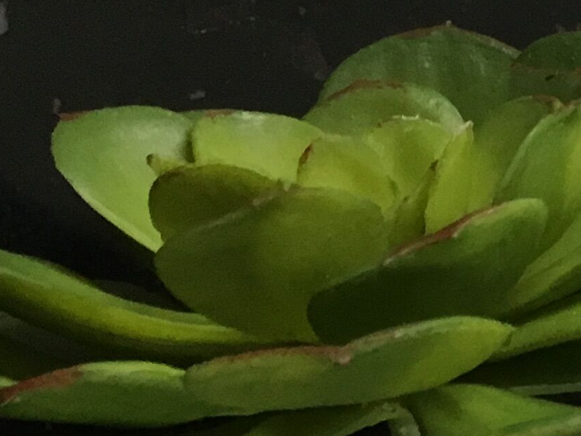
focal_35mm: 139
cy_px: 843
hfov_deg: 12.3
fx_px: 2333
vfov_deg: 10.0
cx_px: 1212
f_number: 2.2
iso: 125
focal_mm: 4.15
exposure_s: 1/33
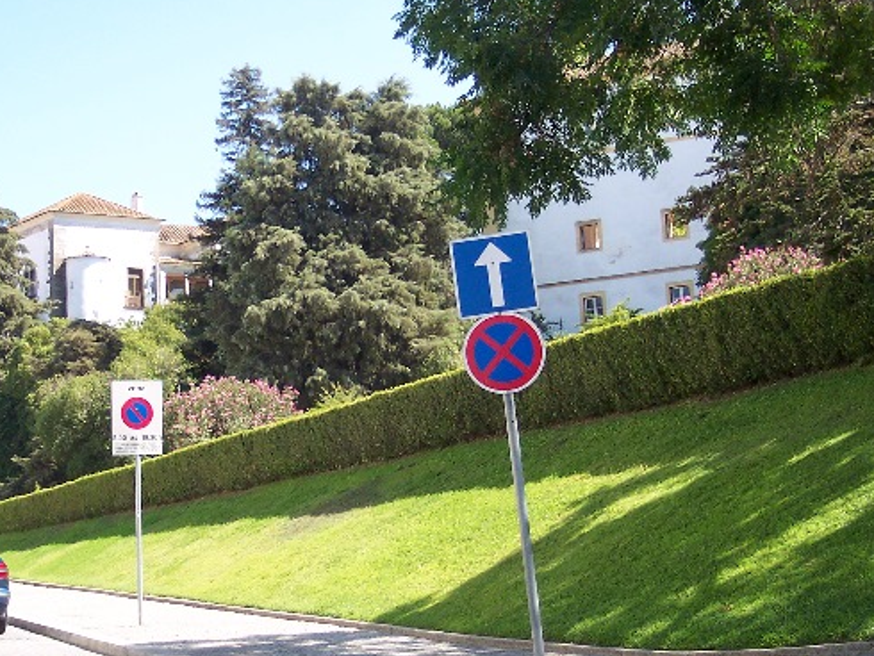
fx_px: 1566
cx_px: 360
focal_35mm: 62
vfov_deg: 23.6
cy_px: 280
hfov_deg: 31.1
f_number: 2.8
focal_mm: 8
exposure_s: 1/700
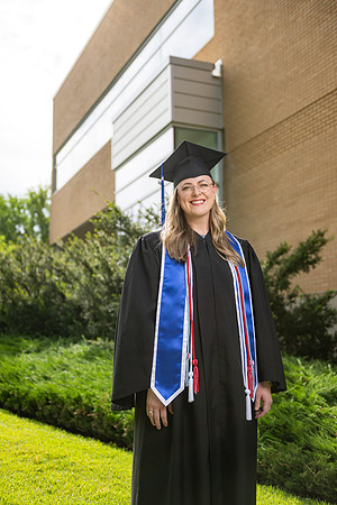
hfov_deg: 30.5
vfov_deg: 44.5
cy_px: 252
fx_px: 618
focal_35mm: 44
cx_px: 168
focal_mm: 44
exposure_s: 1/1600
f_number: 2.8
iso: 100
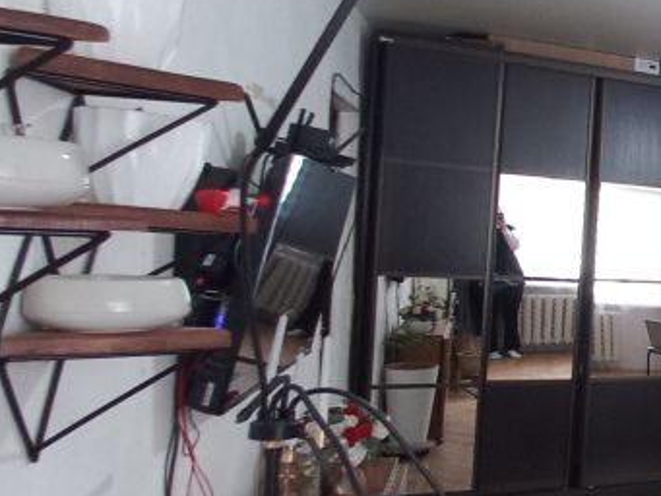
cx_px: 958
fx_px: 745
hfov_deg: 30.4
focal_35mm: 39
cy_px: 283
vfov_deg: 36.8
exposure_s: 1/14.3
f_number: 2.2
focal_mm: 1.42
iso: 200
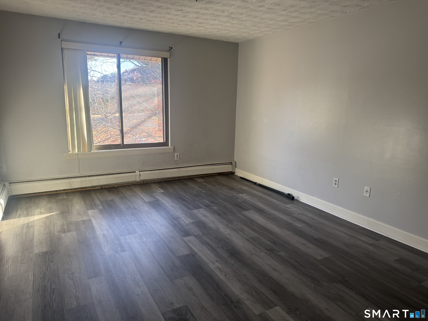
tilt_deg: -11.8
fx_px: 297
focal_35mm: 24
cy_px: 160
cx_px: 214
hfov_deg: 71.6
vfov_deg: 56.8
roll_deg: +0.3
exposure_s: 1/120
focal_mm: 6.76
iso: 125
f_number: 1.78
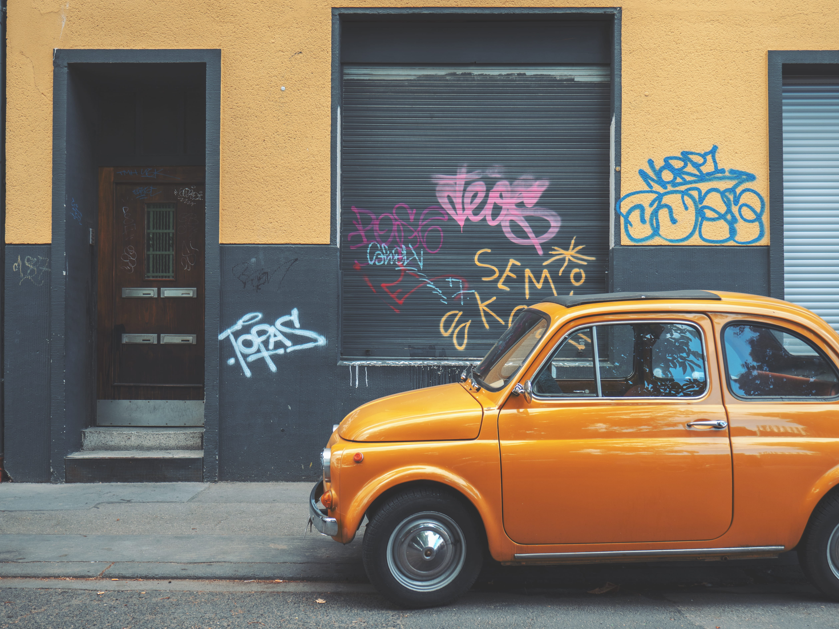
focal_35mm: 39
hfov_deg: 47.9
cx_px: 420
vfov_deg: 36.8
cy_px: 318
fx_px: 945
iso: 100
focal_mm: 19
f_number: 4.1
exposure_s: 1/100
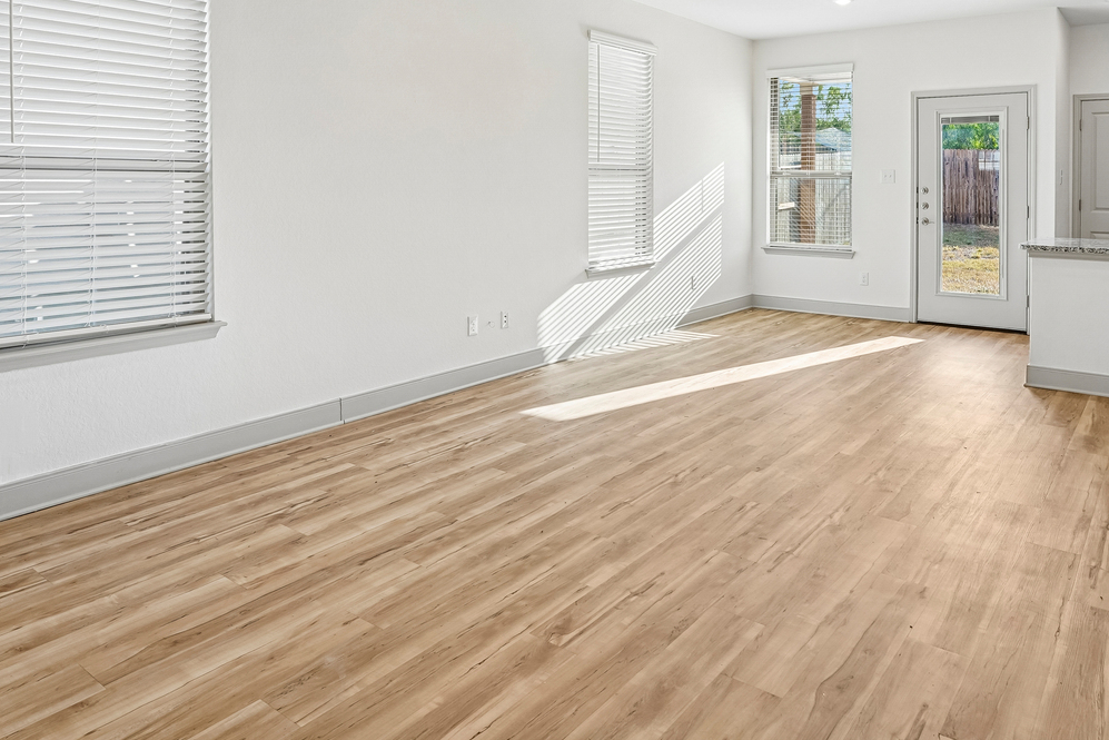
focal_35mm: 27
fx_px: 826
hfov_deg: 67.4
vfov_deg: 46.4
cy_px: 181
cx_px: 636
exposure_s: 1/30
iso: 100
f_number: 8
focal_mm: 16.5
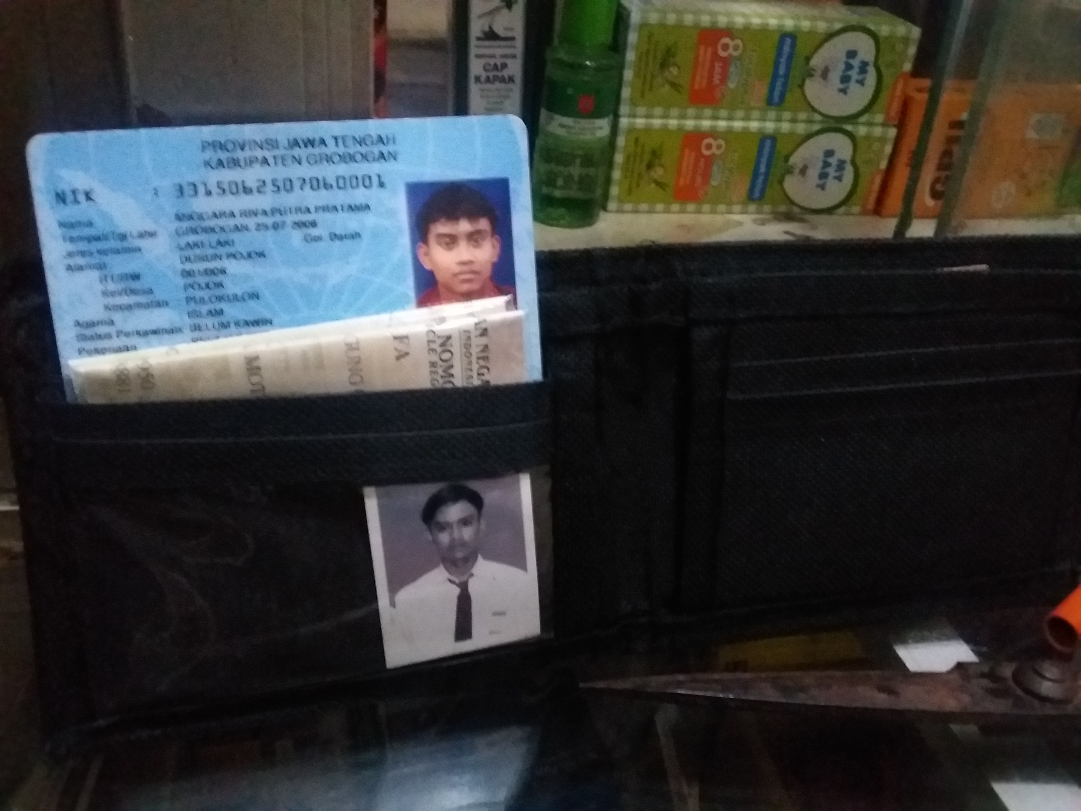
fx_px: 968
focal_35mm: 31
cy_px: 406
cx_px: 540
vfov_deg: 45.4
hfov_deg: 58.4
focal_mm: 3.3
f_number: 2.2
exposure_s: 1/10
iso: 500
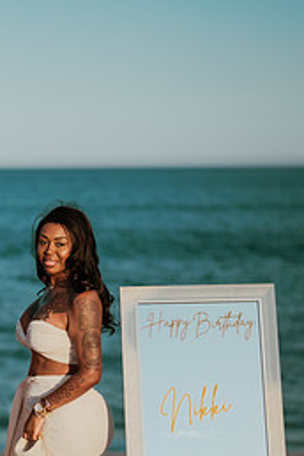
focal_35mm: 101
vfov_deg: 20.1
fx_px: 1279
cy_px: 318
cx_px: 94
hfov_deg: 13.5
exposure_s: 1/6400
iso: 100
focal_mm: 58
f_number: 1.8
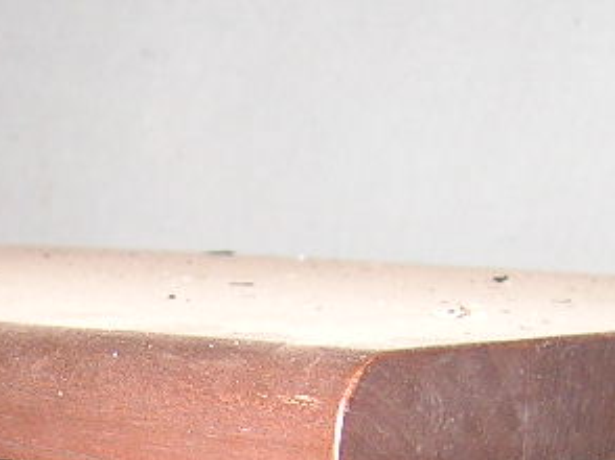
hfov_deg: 15.9
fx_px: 2166
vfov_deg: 11.7
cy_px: 634
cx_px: 19
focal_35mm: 122
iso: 77
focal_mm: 5.4
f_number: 2.8
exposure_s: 1/60.1
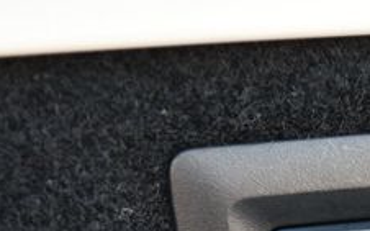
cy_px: 283
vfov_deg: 5.9
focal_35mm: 220
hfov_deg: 9.4
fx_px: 2217
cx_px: 439
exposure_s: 1/200
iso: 800
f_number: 5
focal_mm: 38
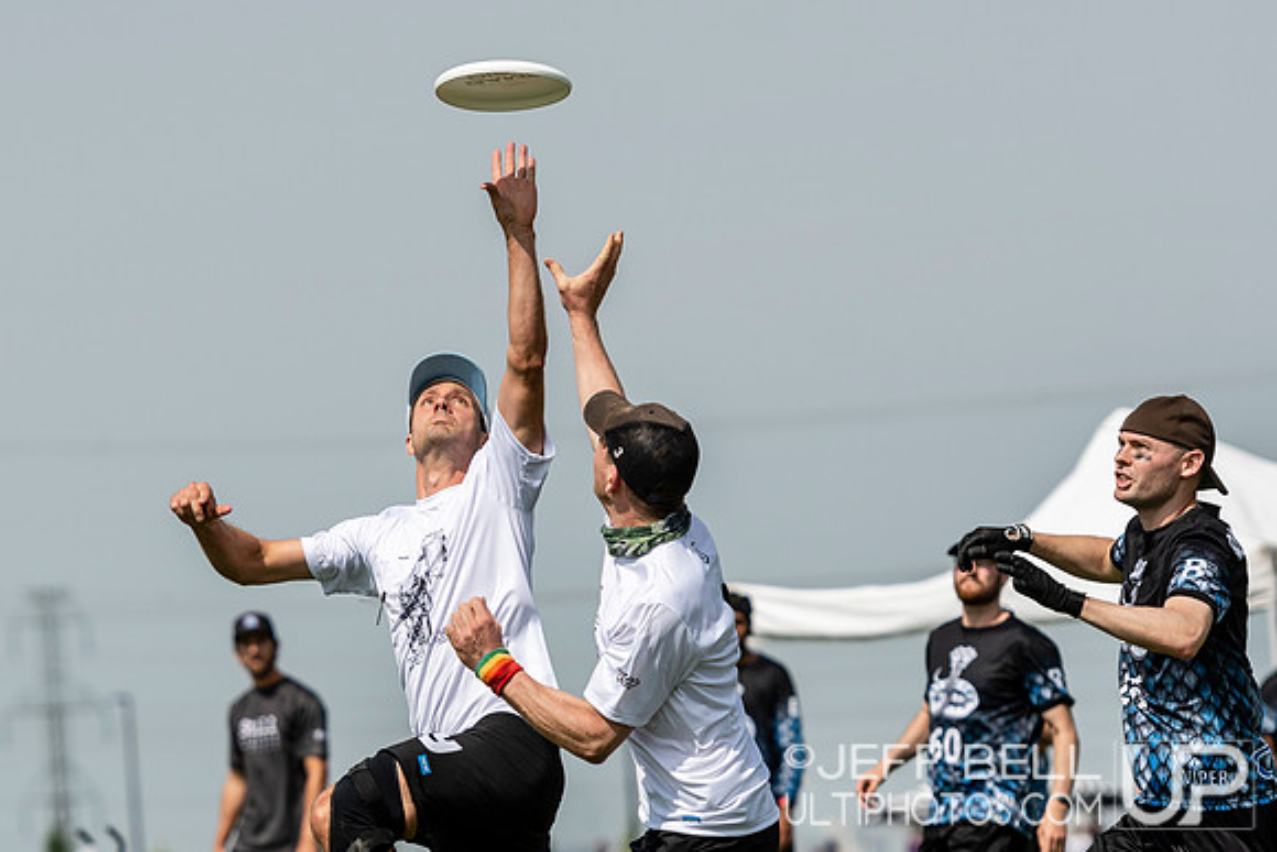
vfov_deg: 4.1
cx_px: 319
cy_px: 449
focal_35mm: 337
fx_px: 11973
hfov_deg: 6.1
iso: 200
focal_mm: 150
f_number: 4
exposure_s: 1/3200
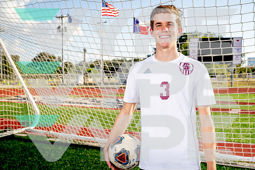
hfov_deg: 47.4
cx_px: 128
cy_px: 85
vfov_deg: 32.6
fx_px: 290
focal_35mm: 41
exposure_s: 1/250
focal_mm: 41
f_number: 6.3
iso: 100
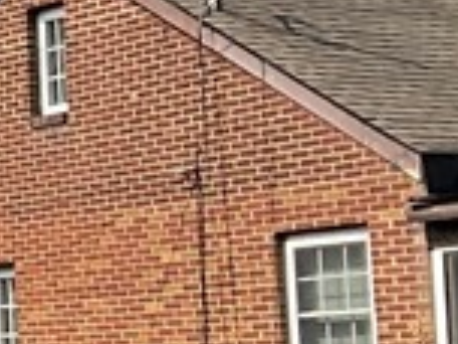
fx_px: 2580
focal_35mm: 195
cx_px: -970
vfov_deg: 7.6
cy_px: 208
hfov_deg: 8.4
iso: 16
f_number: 1.8
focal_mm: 3
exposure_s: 1/1786
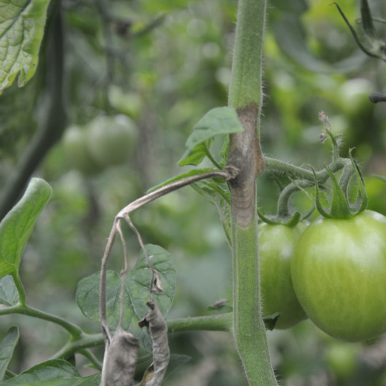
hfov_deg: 19.9
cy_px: 193
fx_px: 1093
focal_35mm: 87
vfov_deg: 20.0
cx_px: 265
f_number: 4.8
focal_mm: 45
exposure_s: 1/60
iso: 500
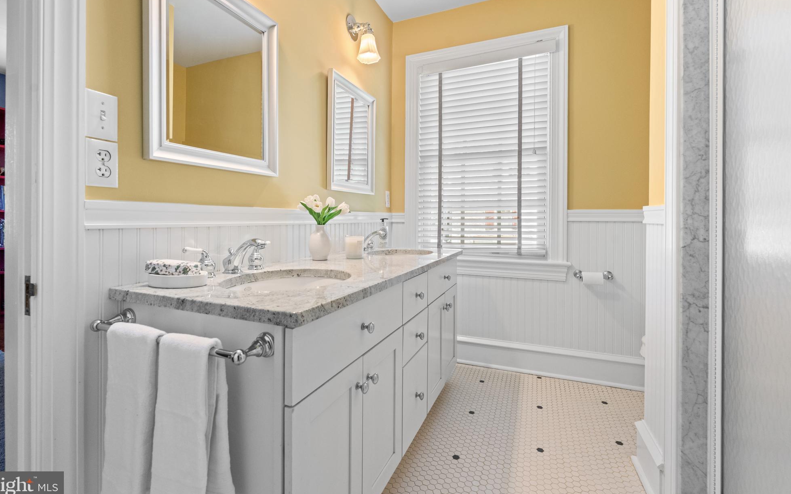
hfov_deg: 97.8
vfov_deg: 71.1
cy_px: 225
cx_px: 388
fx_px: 345
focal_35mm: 16
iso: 1250
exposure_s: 1/20
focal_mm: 15
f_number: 7.1
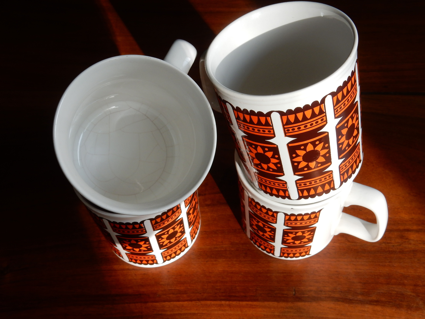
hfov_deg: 43.9
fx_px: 528
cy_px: 160
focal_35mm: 43
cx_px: 212
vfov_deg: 33.6
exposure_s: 1/40
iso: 125
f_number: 5.3
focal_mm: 7.6
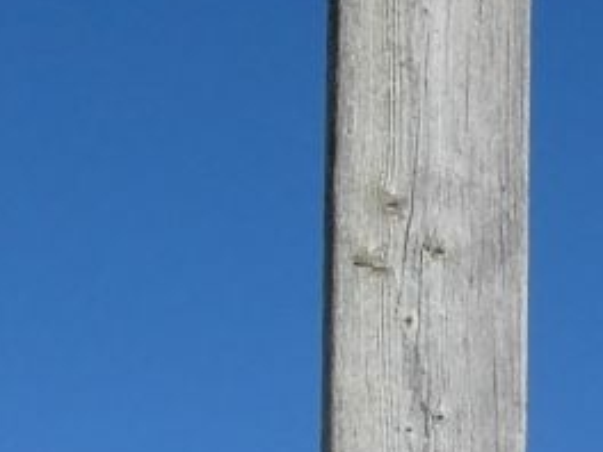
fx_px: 3170
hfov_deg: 10.2
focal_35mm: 182
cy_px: 735
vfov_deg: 8.0
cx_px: 1096
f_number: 5
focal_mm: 4.3
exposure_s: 1/800
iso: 80
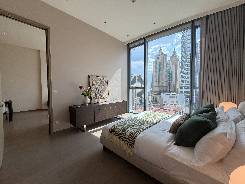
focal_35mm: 14
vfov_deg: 85.7
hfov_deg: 102.1
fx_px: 99
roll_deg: +0.3
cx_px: 122
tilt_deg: -1.7
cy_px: 92
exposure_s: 1/155
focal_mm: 2.22
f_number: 2.2
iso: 50
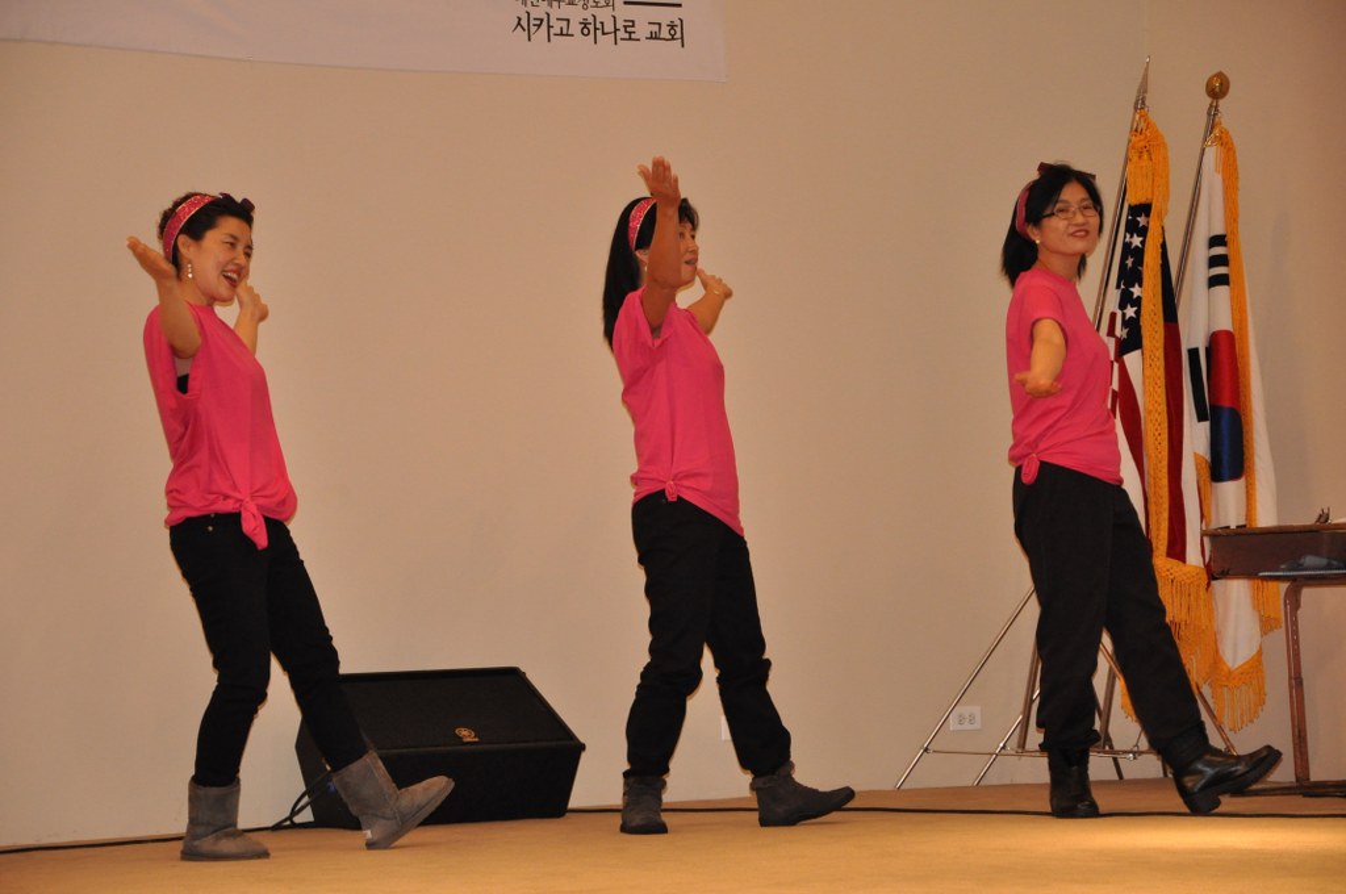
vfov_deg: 10.7
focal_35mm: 128
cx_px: 673
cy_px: 447
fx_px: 4761
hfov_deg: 16.1
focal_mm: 85
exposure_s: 1/60
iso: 1600
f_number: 5.6
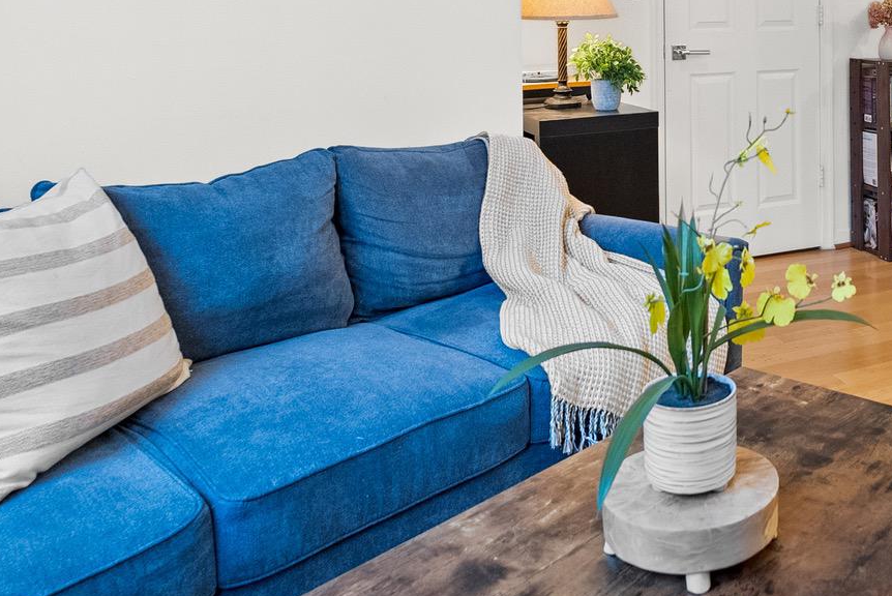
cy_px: 9
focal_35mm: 38
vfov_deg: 32.5
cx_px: 756
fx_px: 942
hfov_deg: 46.9
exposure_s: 1/25
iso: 1250
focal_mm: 16
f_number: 4
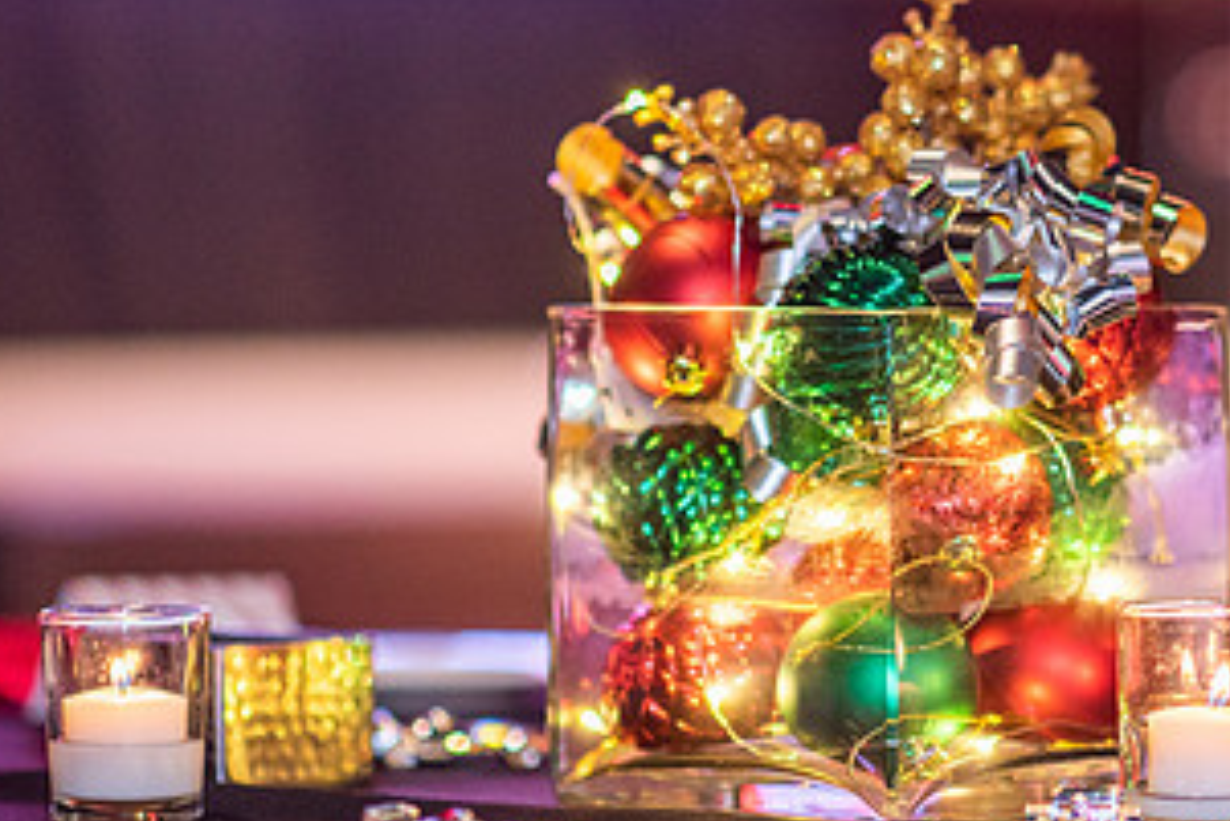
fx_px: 5640
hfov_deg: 12.4
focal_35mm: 165
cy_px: 357
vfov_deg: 8.3
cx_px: 1058
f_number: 1.8
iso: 1000
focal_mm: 85
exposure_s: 1/160
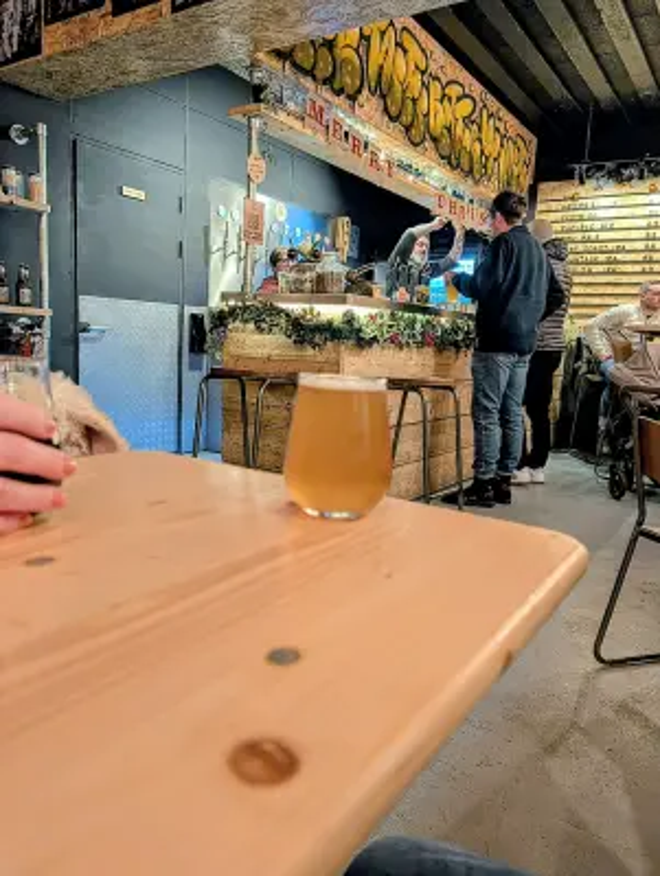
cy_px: 438
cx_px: 330
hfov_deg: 56.9
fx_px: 609
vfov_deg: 71.5
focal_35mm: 24
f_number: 1.68
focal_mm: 6.9
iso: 154
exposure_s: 1/33.3
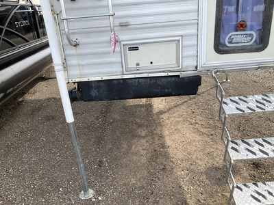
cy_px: 102
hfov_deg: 61.7
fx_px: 230
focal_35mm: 29
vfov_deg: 48.2
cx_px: 137
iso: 25
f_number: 1.8
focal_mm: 3
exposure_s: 1/556
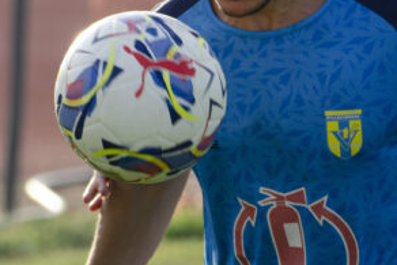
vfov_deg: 1.3
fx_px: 12147
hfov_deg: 1.9
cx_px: 299
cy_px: 118
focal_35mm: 1101
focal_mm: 210
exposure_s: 1/800
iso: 400
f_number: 5.6
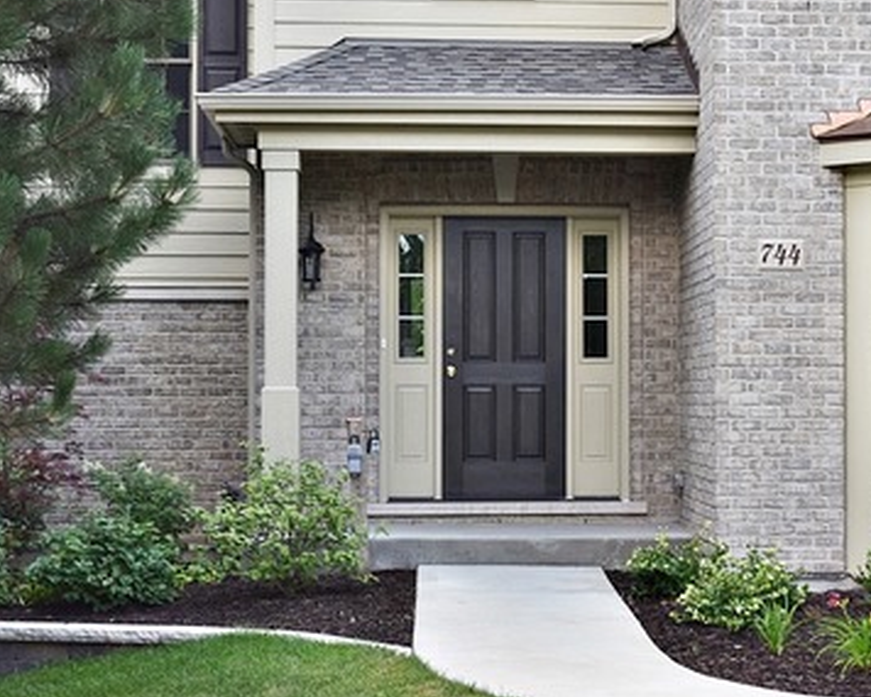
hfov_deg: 23.4
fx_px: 2089
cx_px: 614
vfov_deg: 19.0
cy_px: 326
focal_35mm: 81
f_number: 5.6
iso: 100
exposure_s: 1/125
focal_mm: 32
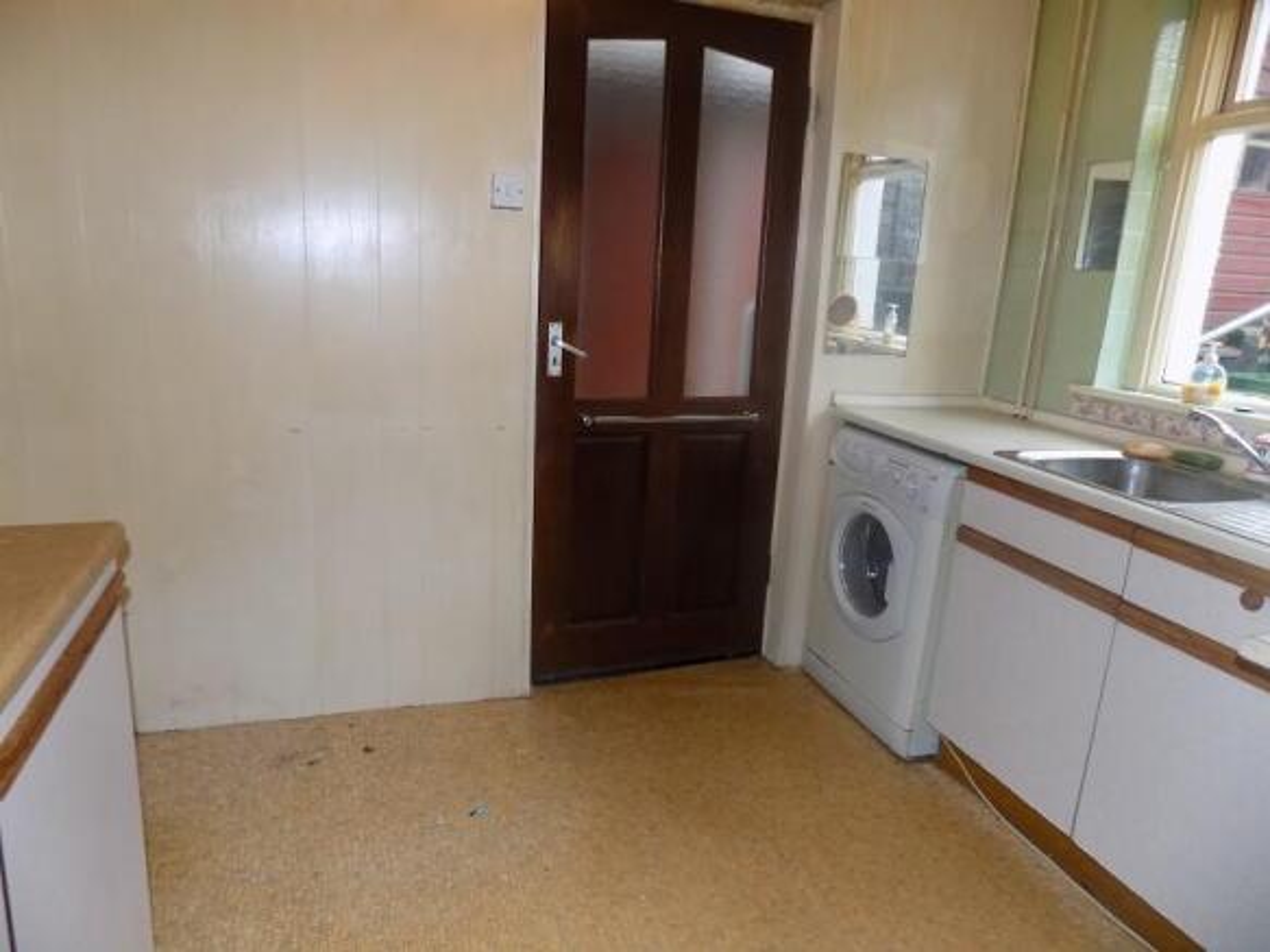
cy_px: 476
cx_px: 635
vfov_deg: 58.9
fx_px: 844
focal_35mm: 23
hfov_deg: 73.9
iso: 200
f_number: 3.1
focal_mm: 4
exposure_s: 1/30
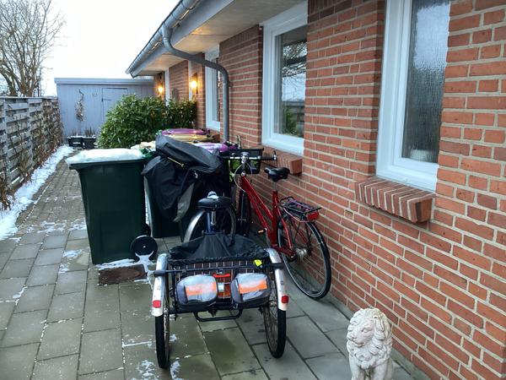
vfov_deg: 45.4
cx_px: 253
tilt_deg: -12.6
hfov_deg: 58.4
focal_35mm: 31
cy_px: 190
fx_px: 453
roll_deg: -0.3
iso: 250
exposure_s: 1/60
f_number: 2.4
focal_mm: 3.3
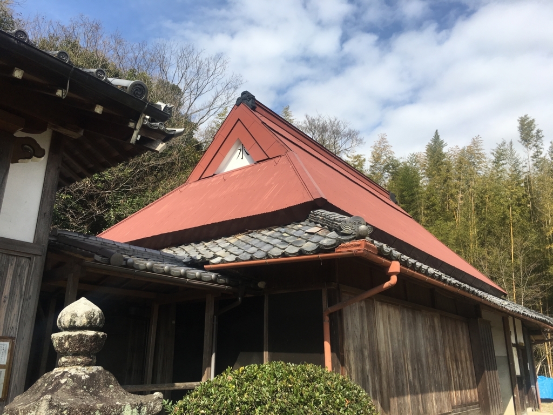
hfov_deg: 61.7
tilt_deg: +18.2
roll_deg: -0.4
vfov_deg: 48.2
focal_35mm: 29
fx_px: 463
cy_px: 208
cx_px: 276
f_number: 2.2
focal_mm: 4.15
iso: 25
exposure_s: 1/1637
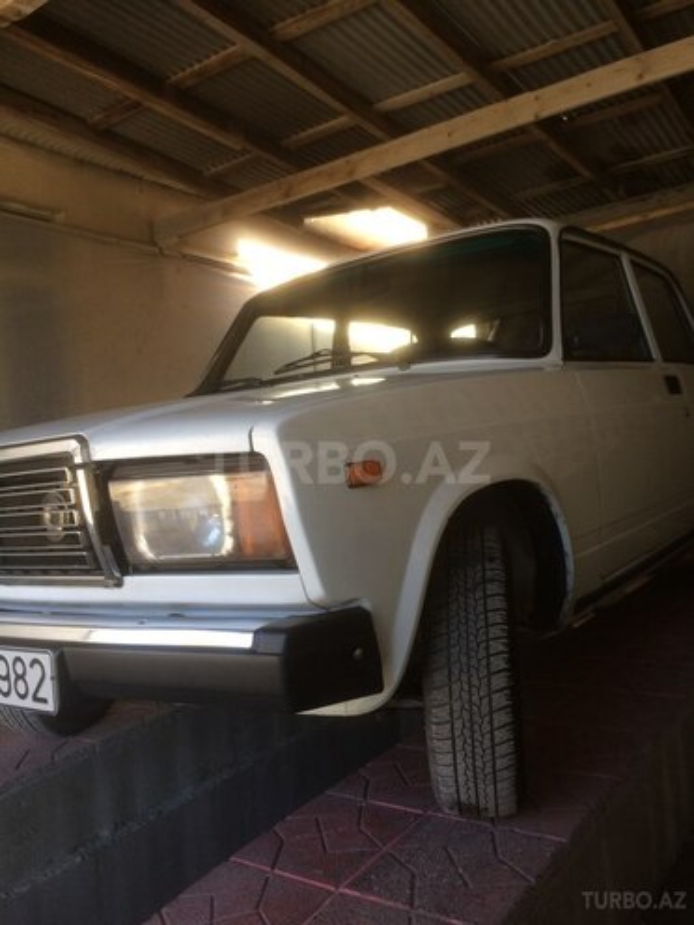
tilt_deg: +2.4
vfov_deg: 61.7
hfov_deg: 48.2
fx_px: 775
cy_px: 462
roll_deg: +10.1
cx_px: 347
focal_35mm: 29
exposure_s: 1/100
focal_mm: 4.15
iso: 50
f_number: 2.2
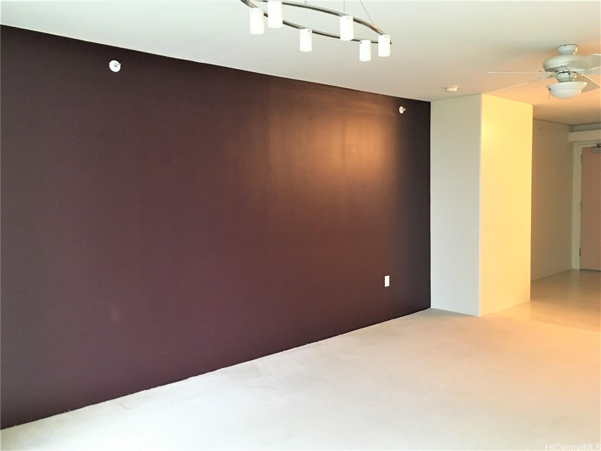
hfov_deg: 61.7
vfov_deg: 48.2
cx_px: 300
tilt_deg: -5.8
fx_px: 503
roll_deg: +3.4
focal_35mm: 29
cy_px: 226
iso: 250
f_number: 2.2
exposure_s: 1/15
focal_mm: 4.15
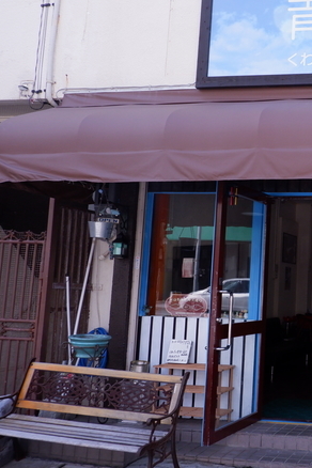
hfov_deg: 27.2
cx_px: 397
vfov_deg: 46.4
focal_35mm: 42
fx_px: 546
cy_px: 228
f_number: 8
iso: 800
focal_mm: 15
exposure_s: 1/400
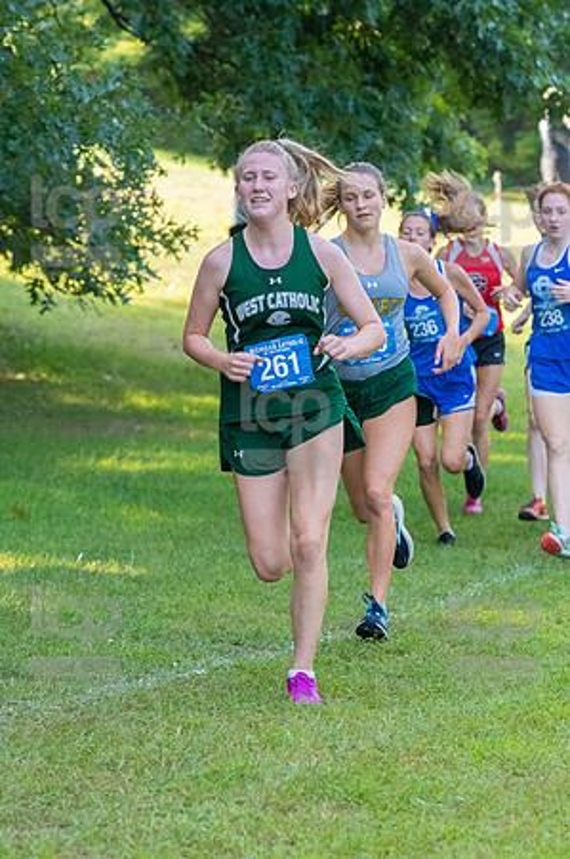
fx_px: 4642
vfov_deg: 10.6
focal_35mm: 195
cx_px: 285
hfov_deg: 7.0
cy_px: 430
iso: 3200
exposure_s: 1/1600
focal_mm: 130
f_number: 5
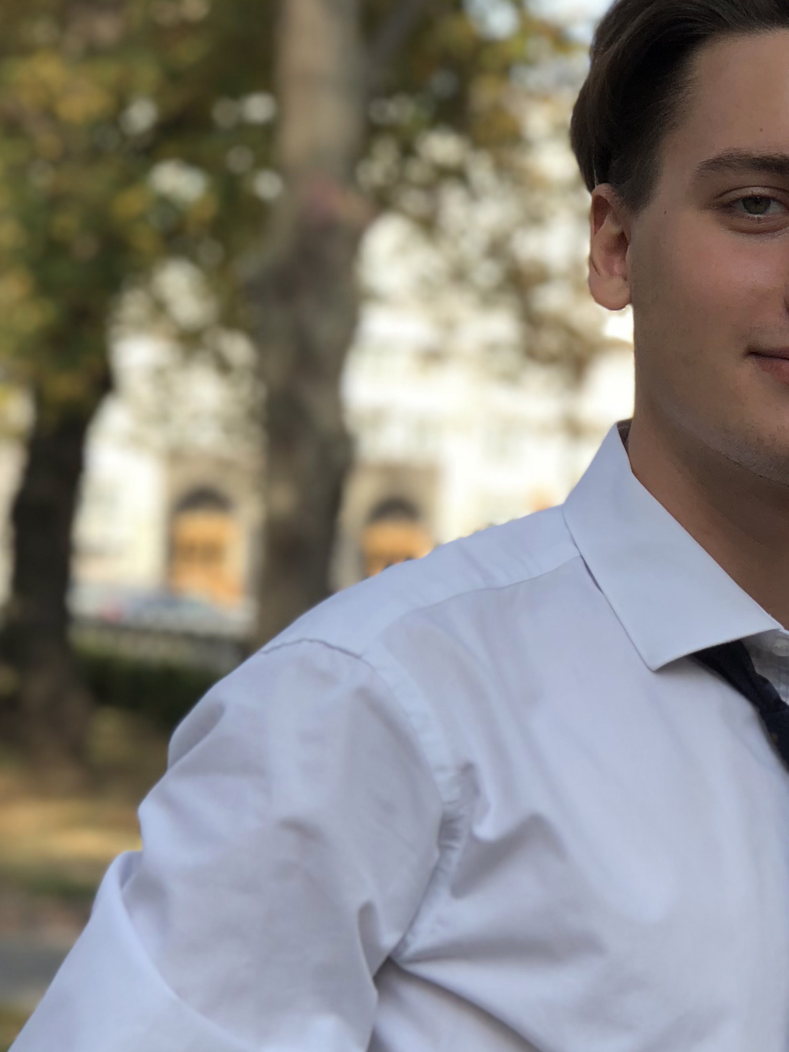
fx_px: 3921
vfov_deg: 15.2
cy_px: 762
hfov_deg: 11.4
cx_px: 735
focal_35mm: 129
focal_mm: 6.6
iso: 20
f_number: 2.8
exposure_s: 1/221
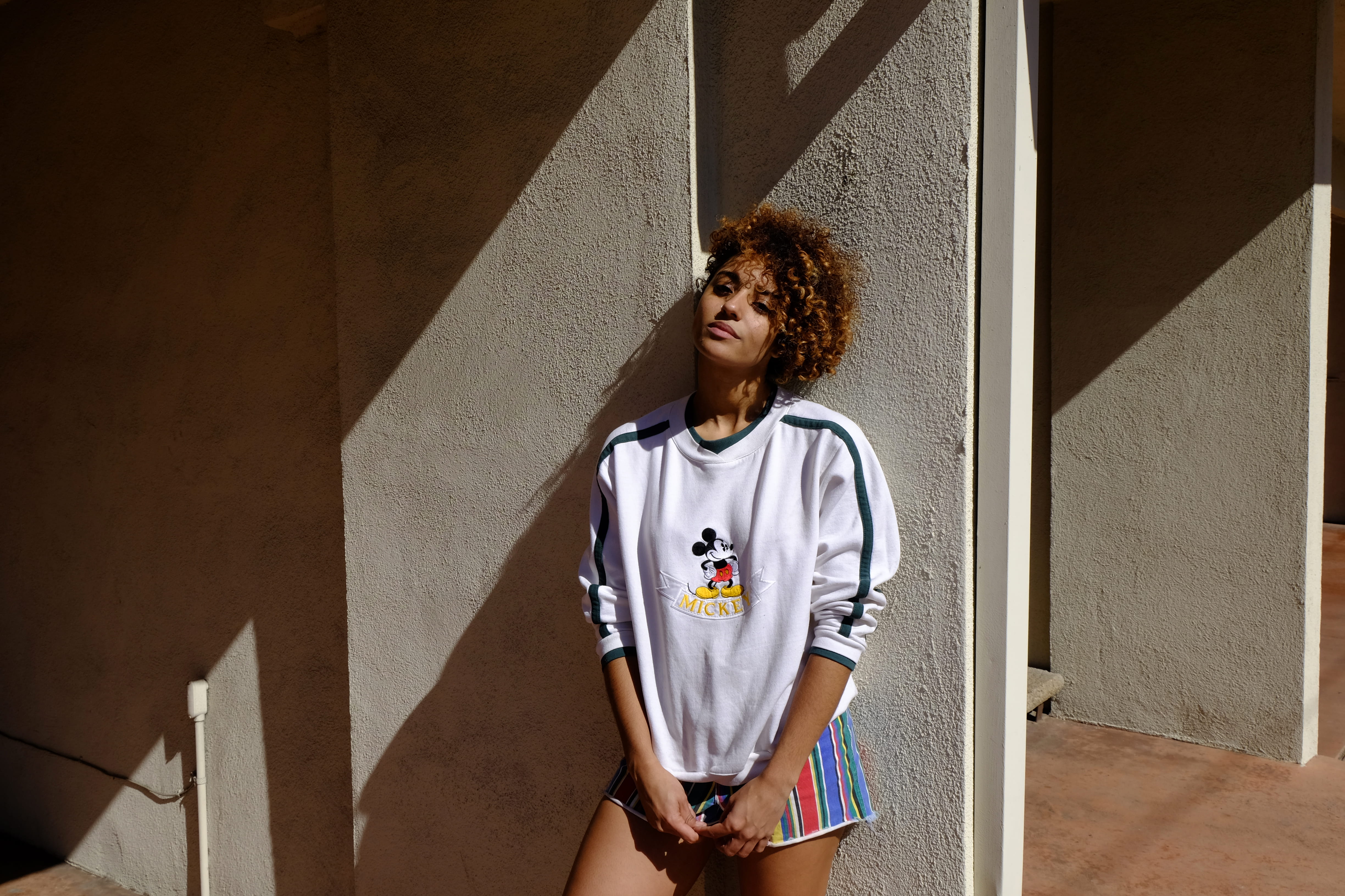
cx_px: 672
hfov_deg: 58.7
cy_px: 448
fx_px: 1195
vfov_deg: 41.1
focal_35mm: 32
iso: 200
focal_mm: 21.4
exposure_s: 1/350
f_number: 11
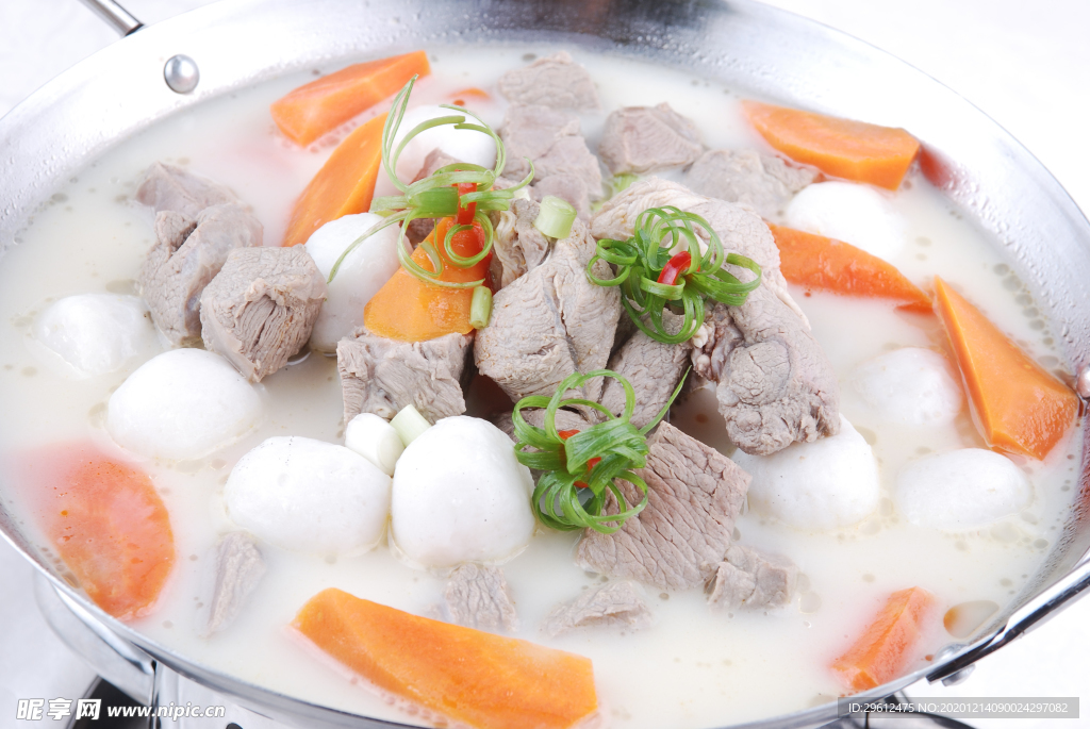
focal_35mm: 105
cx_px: 545
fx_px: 3182
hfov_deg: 19.4
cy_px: 364
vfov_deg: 13.1
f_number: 14
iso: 100
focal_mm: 70
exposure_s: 1/125
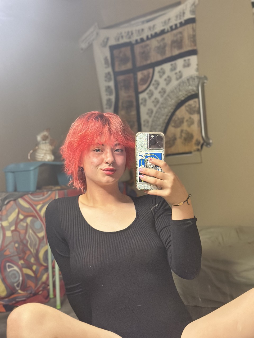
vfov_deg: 39.7
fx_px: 470
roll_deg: +4.1
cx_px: 127
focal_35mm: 48
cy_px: 169
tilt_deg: -7.4
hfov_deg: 30.3
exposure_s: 1/24
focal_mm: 6.86
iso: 1000
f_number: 1.78
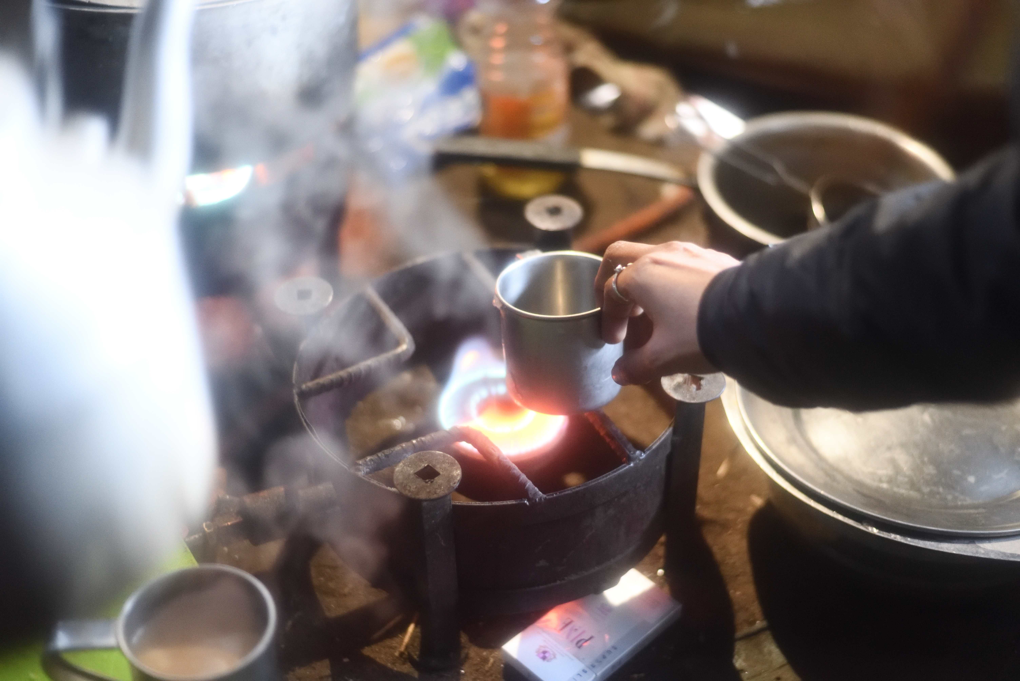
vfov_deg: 27.0
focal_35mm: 50
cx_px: 510
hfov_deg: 39.6
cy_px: 340
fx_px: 1417
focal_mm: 50
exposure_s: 1/30
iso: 5000
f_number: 1.8
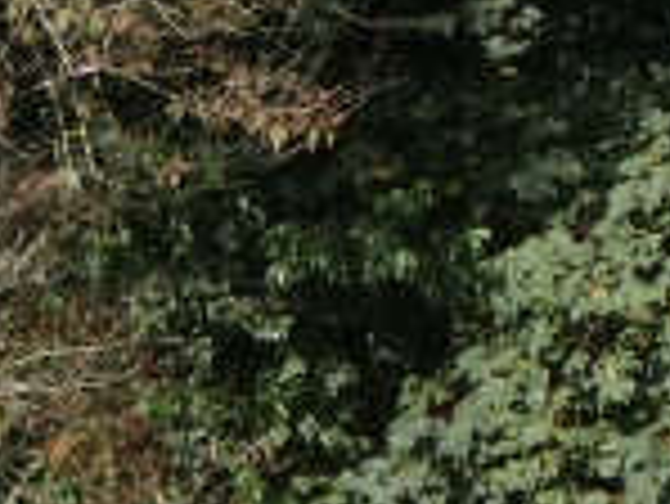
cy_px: 963
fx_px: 10886
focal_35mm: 562
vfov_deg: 2.6
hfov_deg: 3.5
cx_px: 1596
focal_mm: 18.8
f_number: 4.9
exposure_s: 1/200
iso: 80
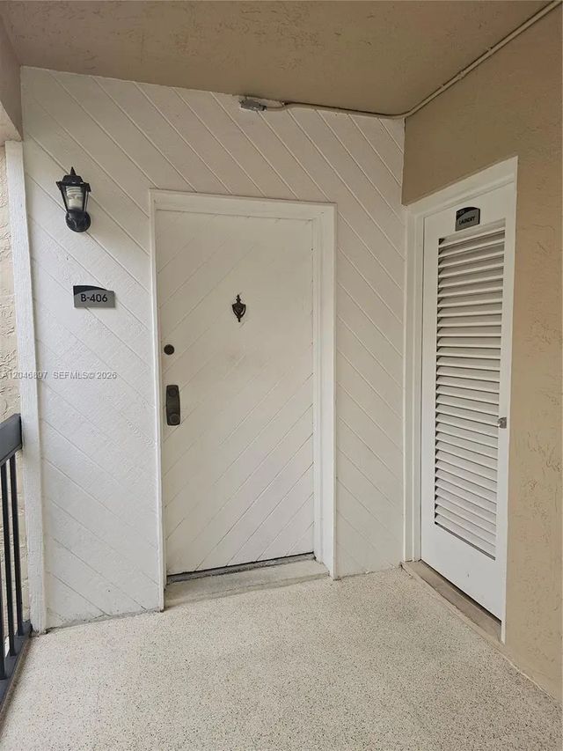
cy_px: 376
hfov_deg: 58.9
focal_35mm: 23
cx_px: 282
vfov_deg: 73.9
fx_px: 499
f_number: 1.7
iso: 16
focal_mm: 6.3
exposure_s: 1/60
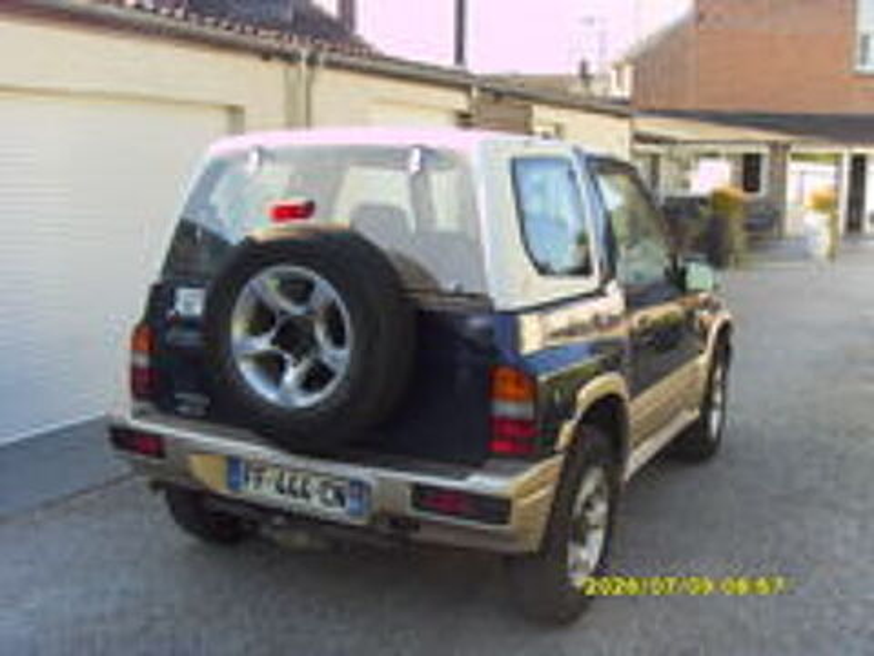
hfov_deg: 47.9
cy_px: 328
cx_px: 437
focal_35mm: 39
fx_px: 985
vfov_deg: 36.8
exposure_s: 1/90
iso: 100
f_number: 3.5
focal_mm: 6.6
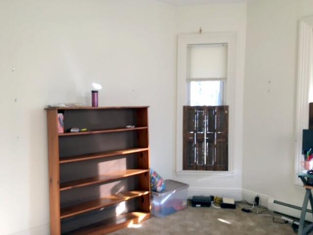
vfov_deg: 48.2
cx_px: 156
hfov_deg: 61.7
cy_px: 118
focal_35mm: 29
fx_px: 262
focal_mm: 4.15
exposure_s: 1/30
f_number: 2.2
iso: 25
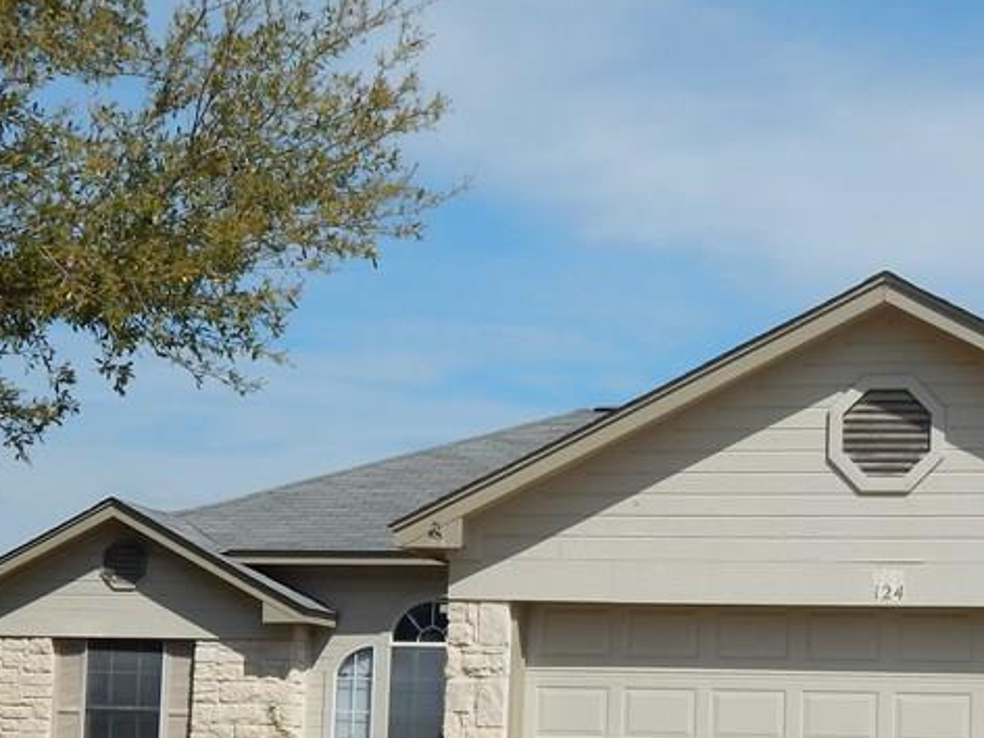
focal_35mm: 76
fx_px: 2160
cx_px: 719
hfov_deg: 25.4
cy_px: 642
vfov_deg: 19.1
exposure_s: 1/640
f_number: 6.7
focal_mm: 6.1
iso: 125
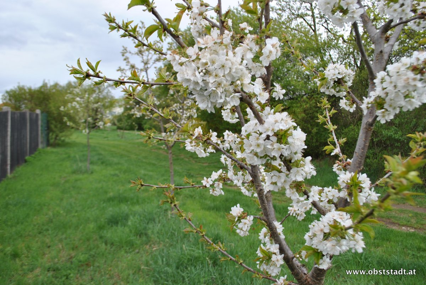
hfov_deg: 67.3
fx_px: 320
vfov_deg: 48.1
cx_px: 213
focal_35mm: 27
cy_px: 142
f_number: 5.6
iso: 100
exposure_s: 1/125
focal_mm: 18
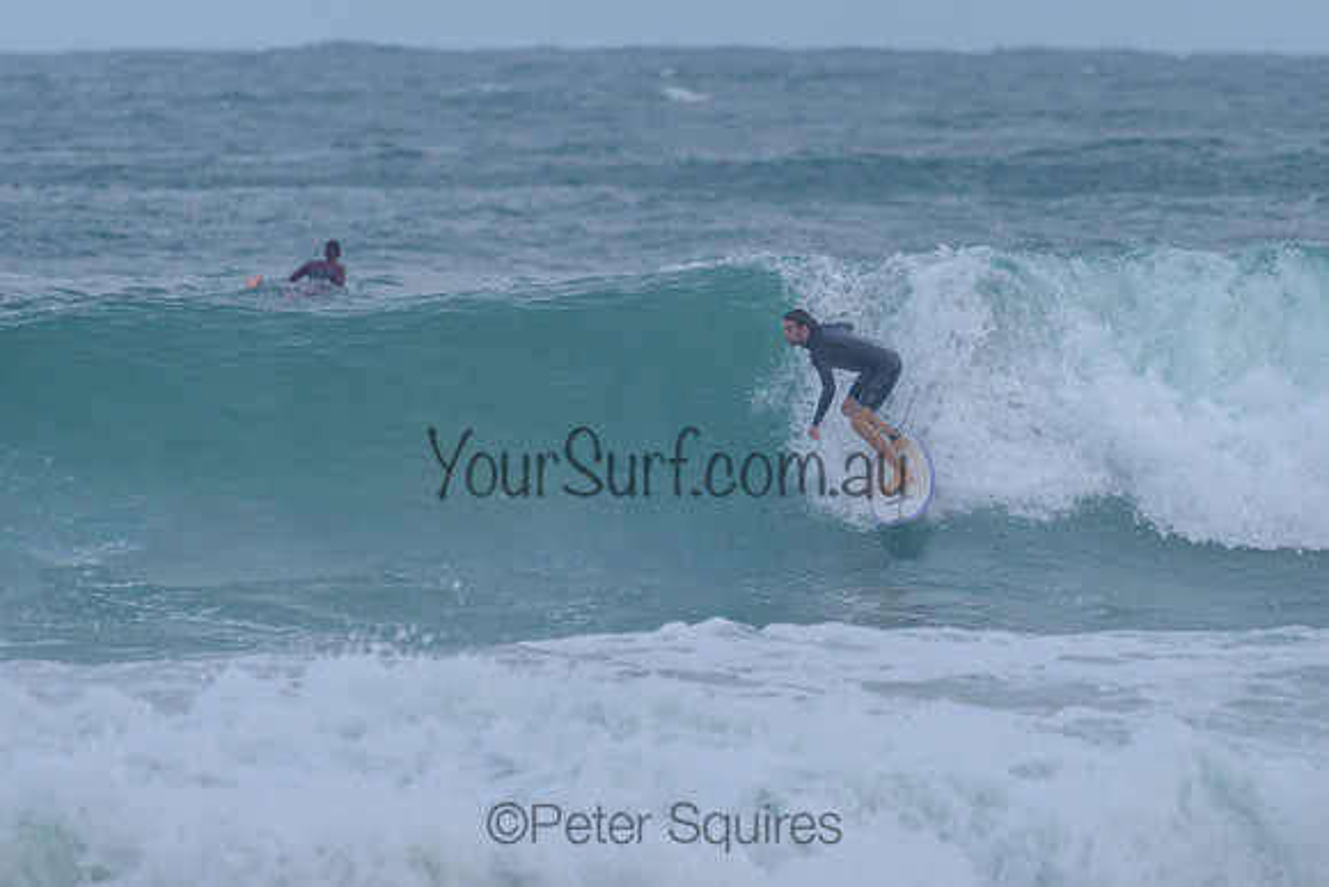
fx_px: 22618
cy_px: 350
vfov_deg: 2.2
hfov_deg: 3.4
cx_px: 727
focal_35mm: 613
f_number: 5.6
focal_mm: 500
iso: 640
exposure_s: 1/2000
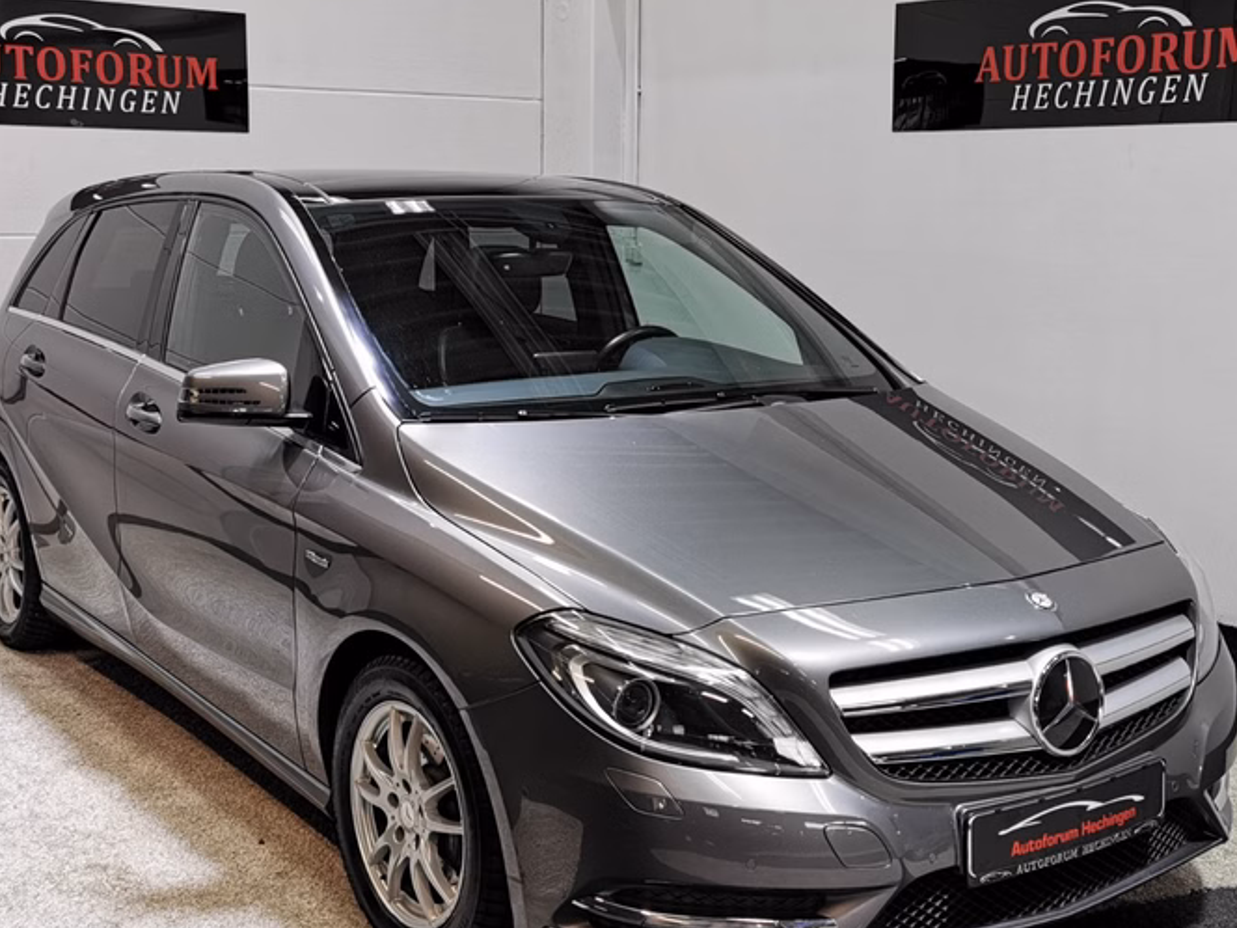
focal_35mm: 47
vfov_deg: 30.9
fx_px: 1680
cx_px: 578
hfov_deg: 40.4
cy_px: 494
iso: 50
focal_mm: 5.56
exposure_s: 5
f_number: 1.6
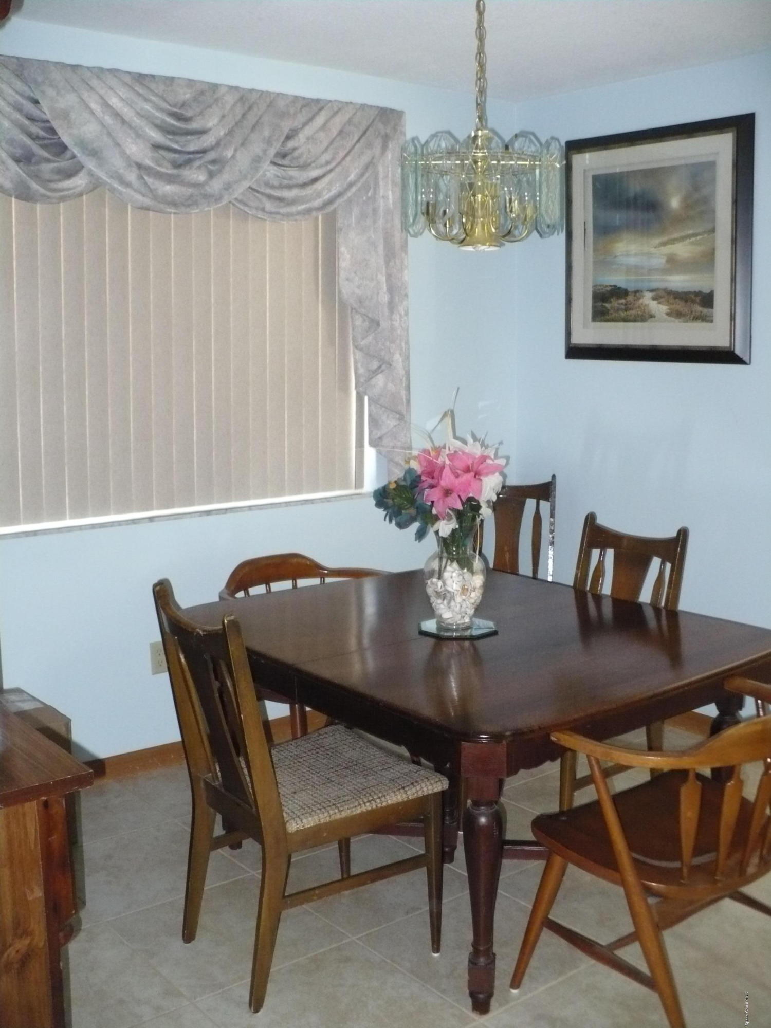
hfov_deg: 38.7
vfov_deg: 50.1
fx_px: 1099
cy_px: 514
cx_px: 386
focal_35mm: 37
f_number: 2.8
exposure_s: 1/30
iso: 320
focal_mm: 6.1
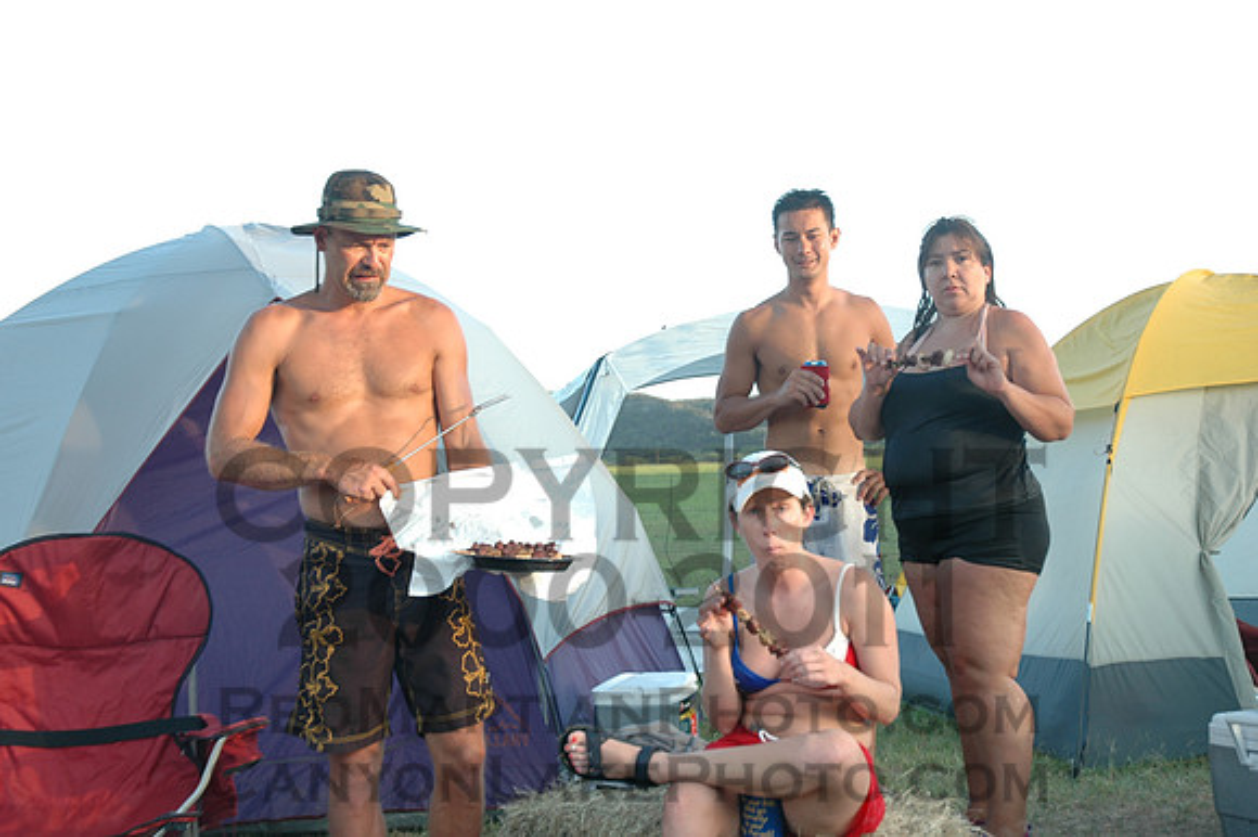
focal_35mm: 52
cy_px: 418
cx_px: 629
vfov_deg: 25.7
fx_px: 1833
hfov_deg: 37.9
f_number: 4.8
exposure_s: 1/90
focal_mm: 35
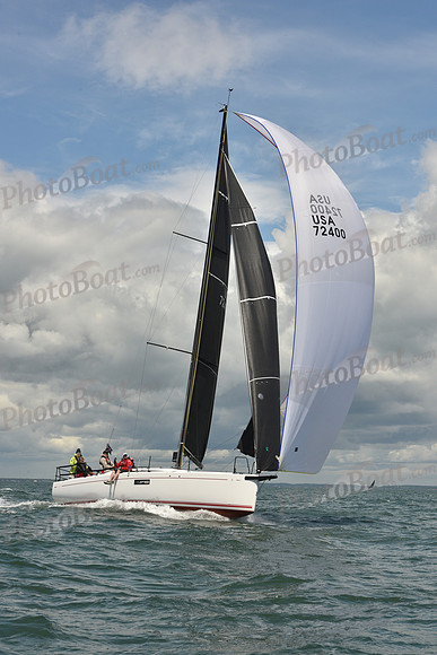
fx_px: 1274
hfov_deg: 19.5
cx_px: 218
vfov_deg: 28.8
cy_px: 328
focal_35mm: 70
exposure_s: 1/800
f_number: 13
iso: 320
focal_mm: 70
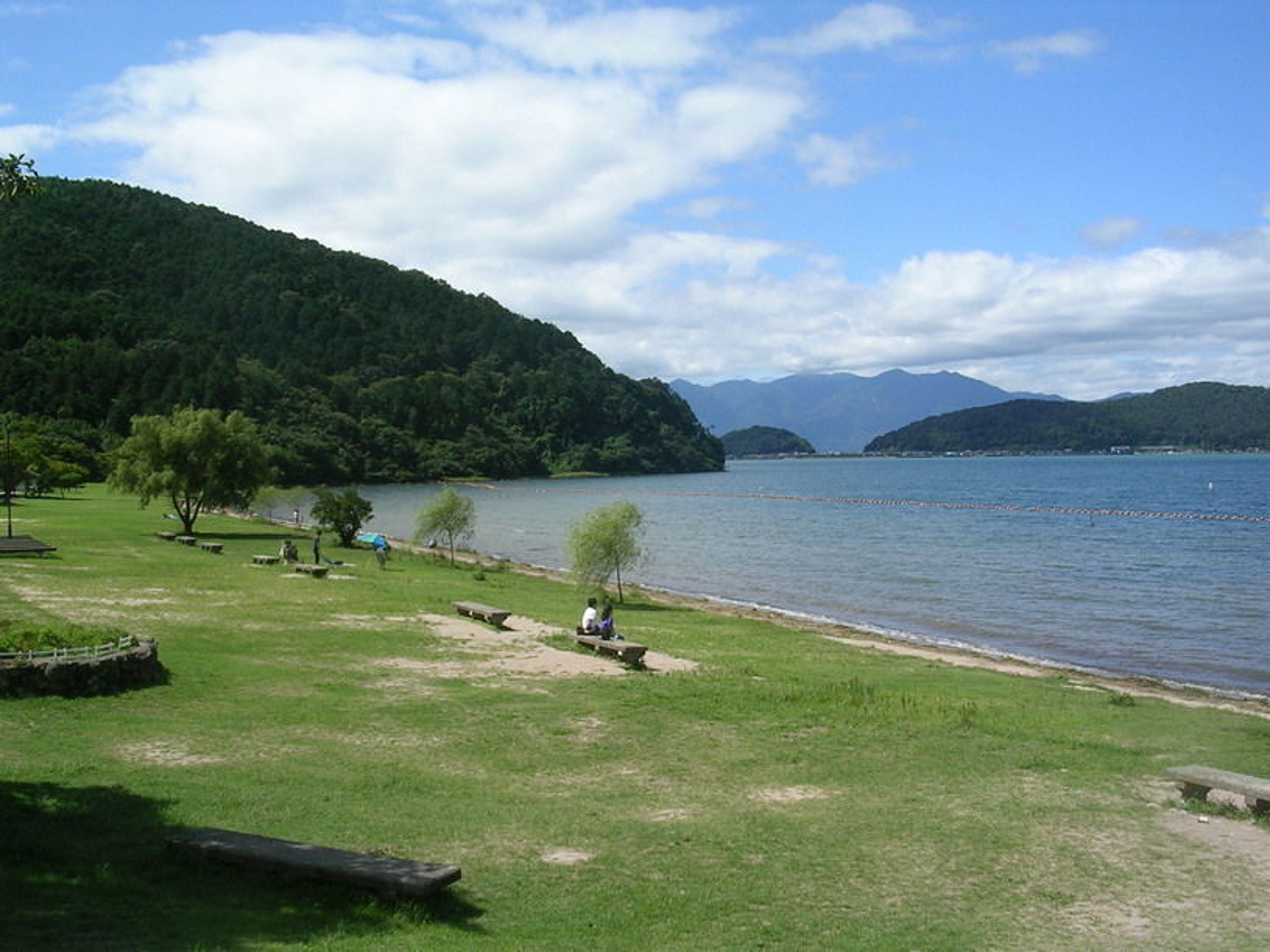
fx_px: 1394
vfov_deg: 37.7
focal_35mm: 38
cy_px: 476
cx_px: 635
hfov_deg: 49.0
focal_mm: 5.8
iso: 50
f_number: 5.6
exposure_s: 1/358
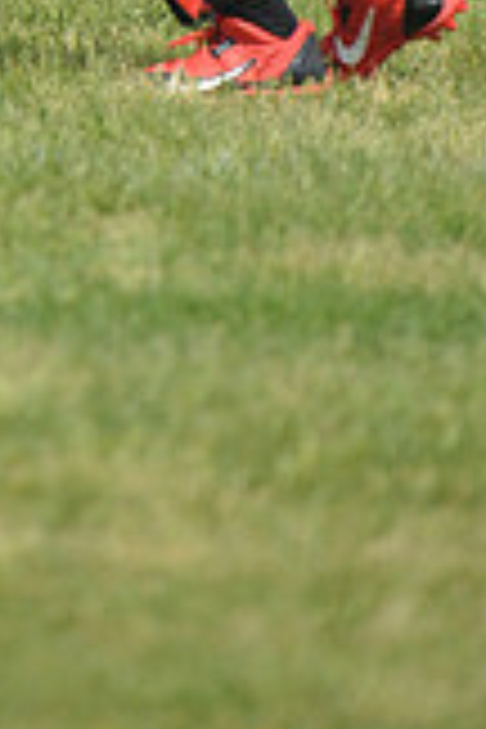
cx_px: -216
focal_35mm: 1218
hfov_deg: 1.1
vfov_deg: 1.7
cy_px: -500
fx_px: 24663
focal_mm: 340
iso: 640
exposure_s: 1/3200
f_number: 4
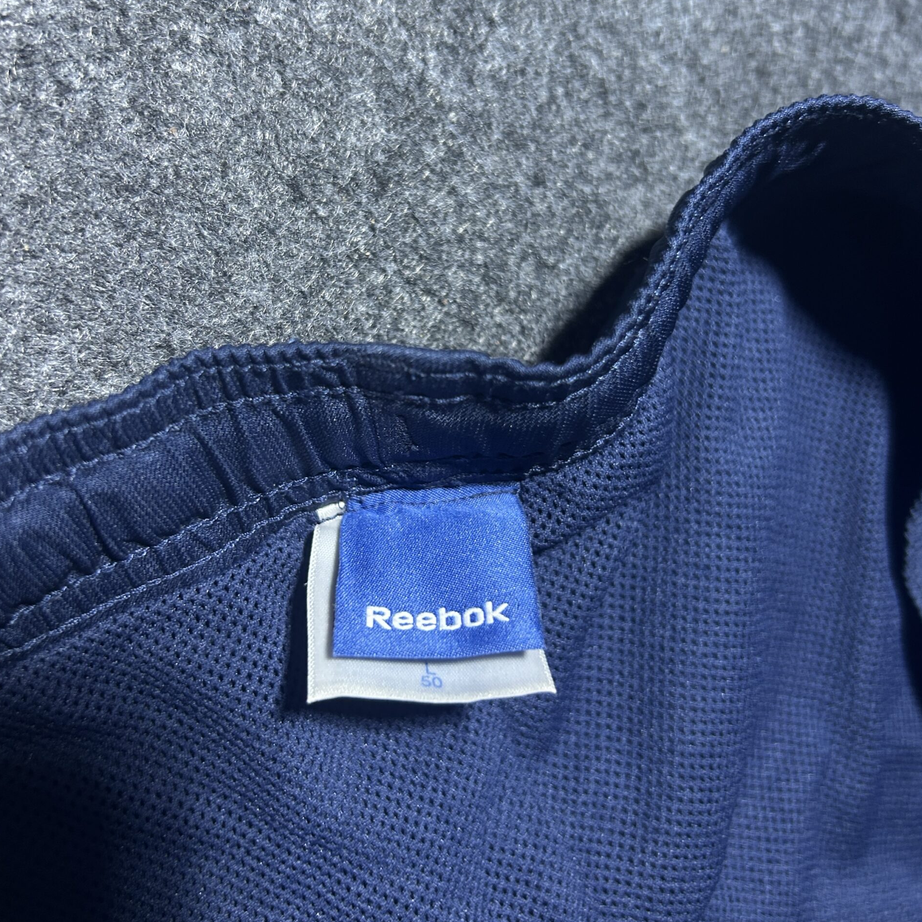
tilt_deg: -63.0
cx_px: 461
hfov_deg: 52.5
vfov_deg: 52.3
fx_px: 934
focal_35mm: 31
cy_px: 383
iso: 160
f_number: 1.5
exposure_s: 1/50
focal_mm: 5.7
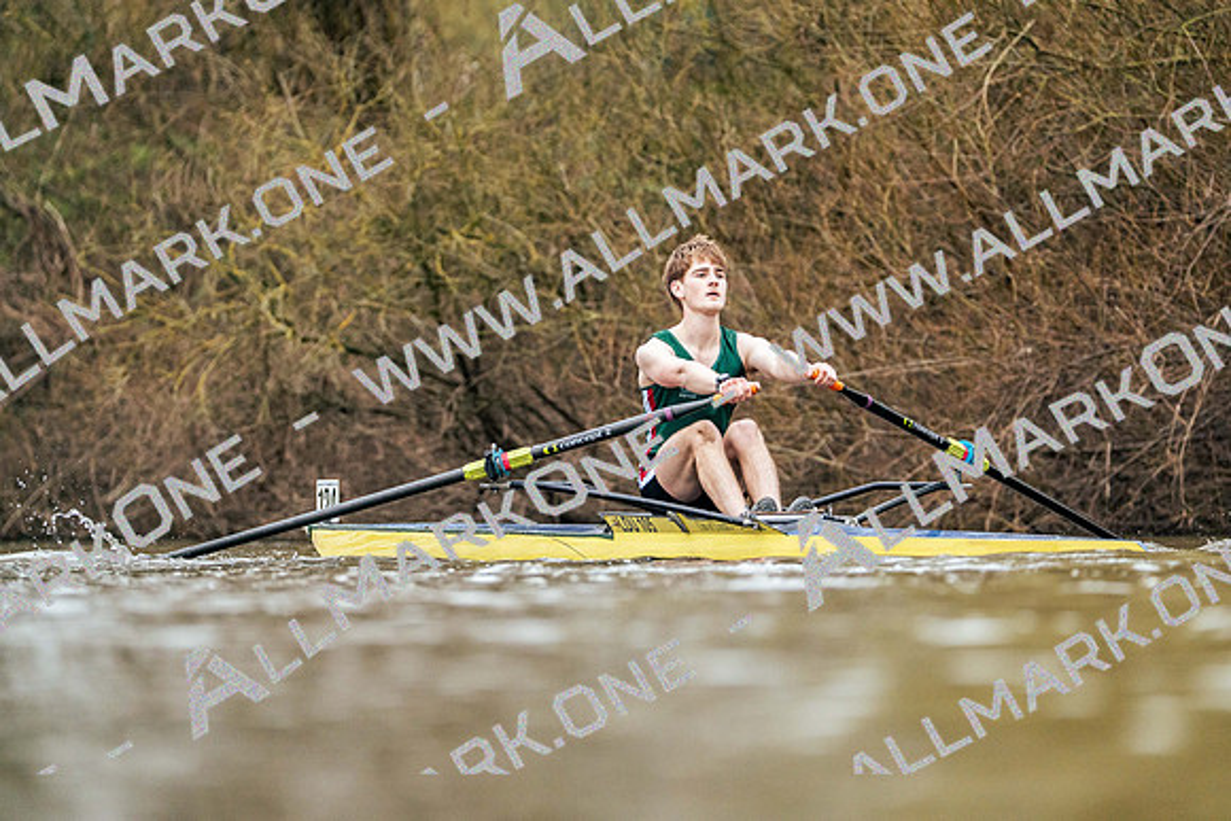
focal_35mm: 430
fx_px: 14706
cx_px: 616
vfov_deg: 3.2
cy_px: 410
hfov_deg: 4.8
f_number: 6.3
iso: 4000
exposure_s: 1/1600
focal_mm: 430
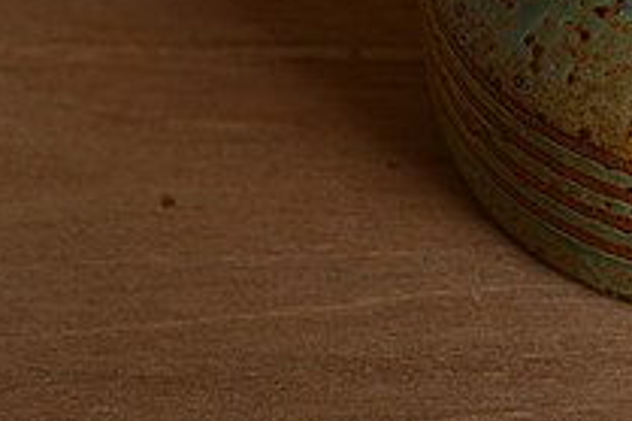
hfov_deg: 14.3
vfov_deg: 9.7
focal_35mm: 139
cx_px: 765
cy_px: -62
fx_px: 2438
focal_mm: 50
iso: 200
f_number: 3.5
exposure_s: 1/250
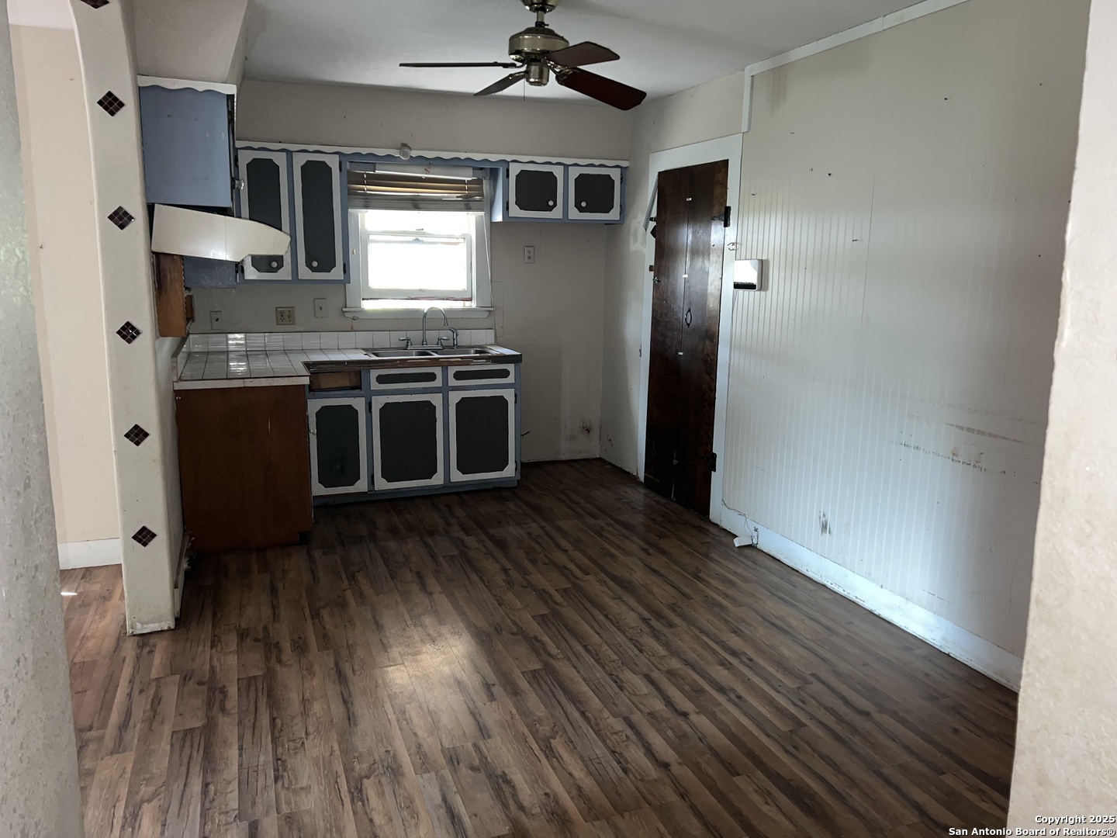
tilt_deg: -11.0
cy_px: 419
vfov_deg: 53.1
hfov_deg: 67.3
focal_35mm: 26
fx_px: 839
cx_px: 558
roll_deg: -1.0
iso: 125
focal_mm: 5.7
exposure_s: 1/16
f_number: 1.5
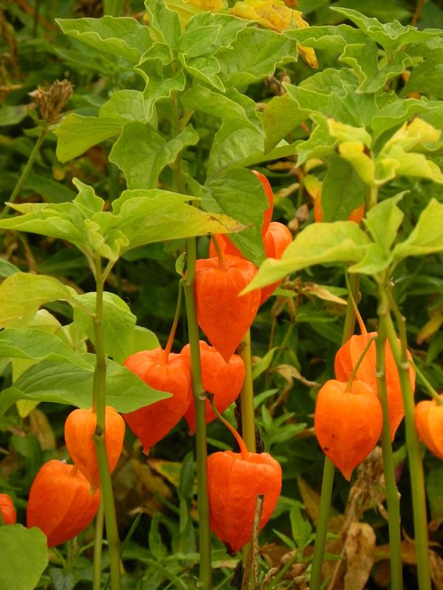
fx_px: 7252
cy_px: 295
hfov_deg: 3.5
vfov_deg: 4.7
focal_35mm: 425
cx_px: 222
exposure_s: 1/200
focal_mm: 75.7
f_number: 5
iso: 160
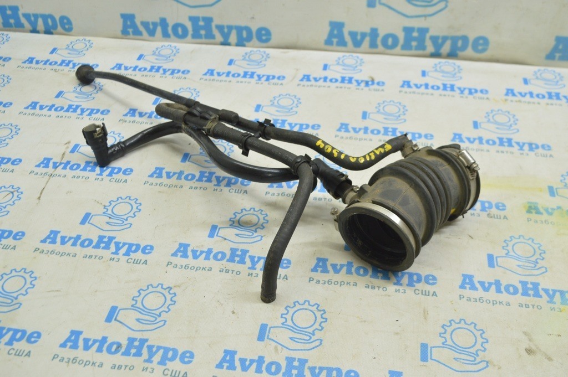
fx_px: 615
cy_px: 188
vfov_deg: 34.2
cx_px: 284
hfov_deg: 49.6
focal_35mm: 39
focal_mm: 26
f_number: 5.6
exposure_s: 1/20
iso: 400
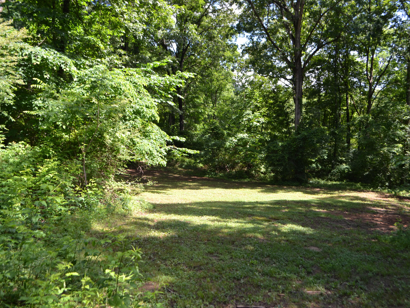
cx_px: 216
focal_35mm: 33
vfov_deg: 43.0
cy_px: 153
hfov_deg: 55.3
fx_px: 391
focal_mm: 20
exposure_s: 1/125
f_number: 5
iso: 100
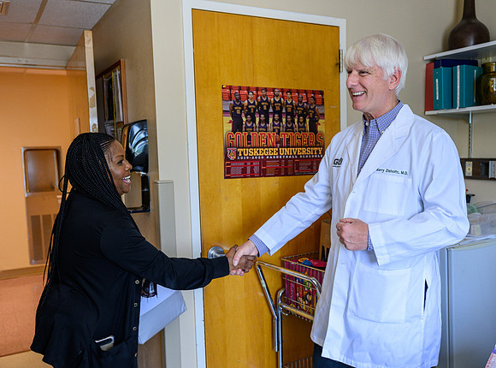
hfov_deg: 52.3
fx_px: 504
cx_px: 269
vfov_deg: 40.1
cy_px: 198
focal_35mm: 35
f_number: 3.5
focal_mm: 30.5
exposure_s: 1/100
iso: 640
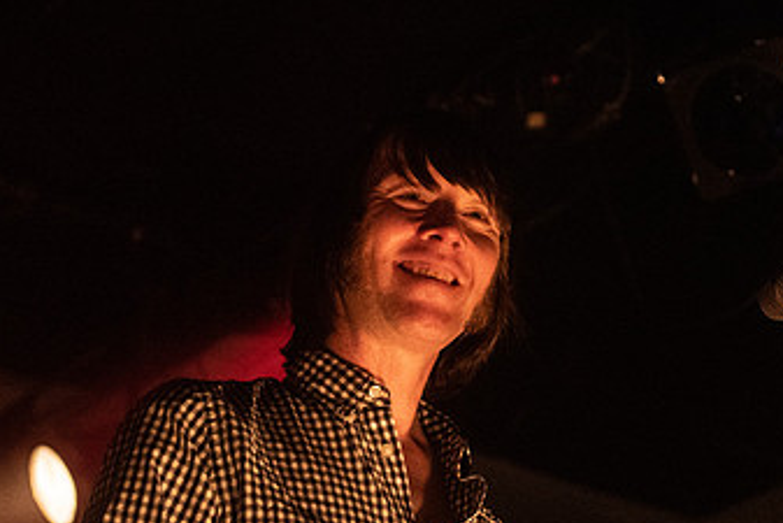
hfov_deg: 18.2
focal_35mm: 112
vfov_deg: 12.2
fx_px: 2437
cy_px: 357
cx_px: 529
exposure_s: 1/125
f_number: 3.2
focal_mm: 58
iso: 3200
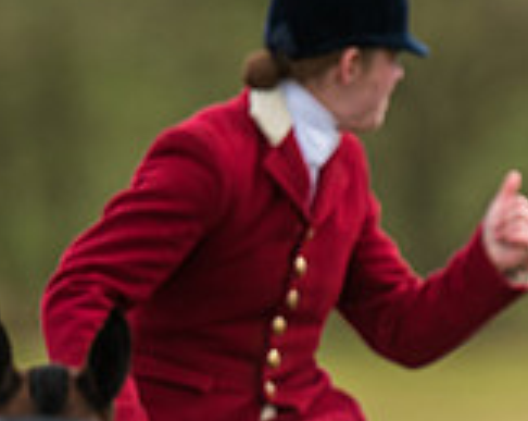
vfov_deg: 1.0
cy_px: 558
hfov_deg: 1.2
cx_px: 671
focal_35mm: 1565
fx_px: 24412
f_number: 4
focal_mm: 400
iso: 400
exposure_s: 1/1600
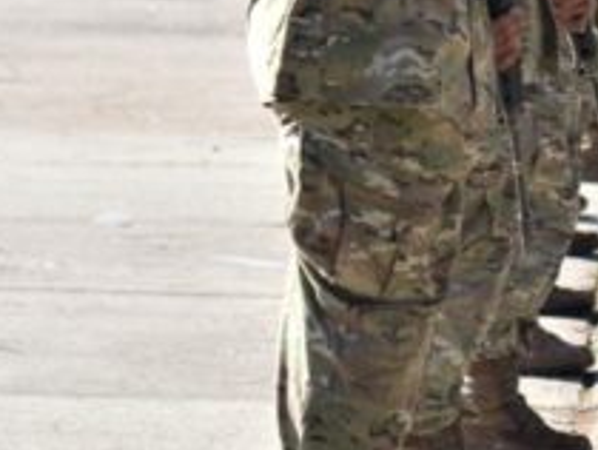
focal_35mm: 499
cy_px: -97
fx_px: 8626
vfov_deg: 3.0
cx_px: 578
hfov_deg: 4.0
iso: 400
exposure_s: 1/1250
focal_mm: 95
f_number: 5
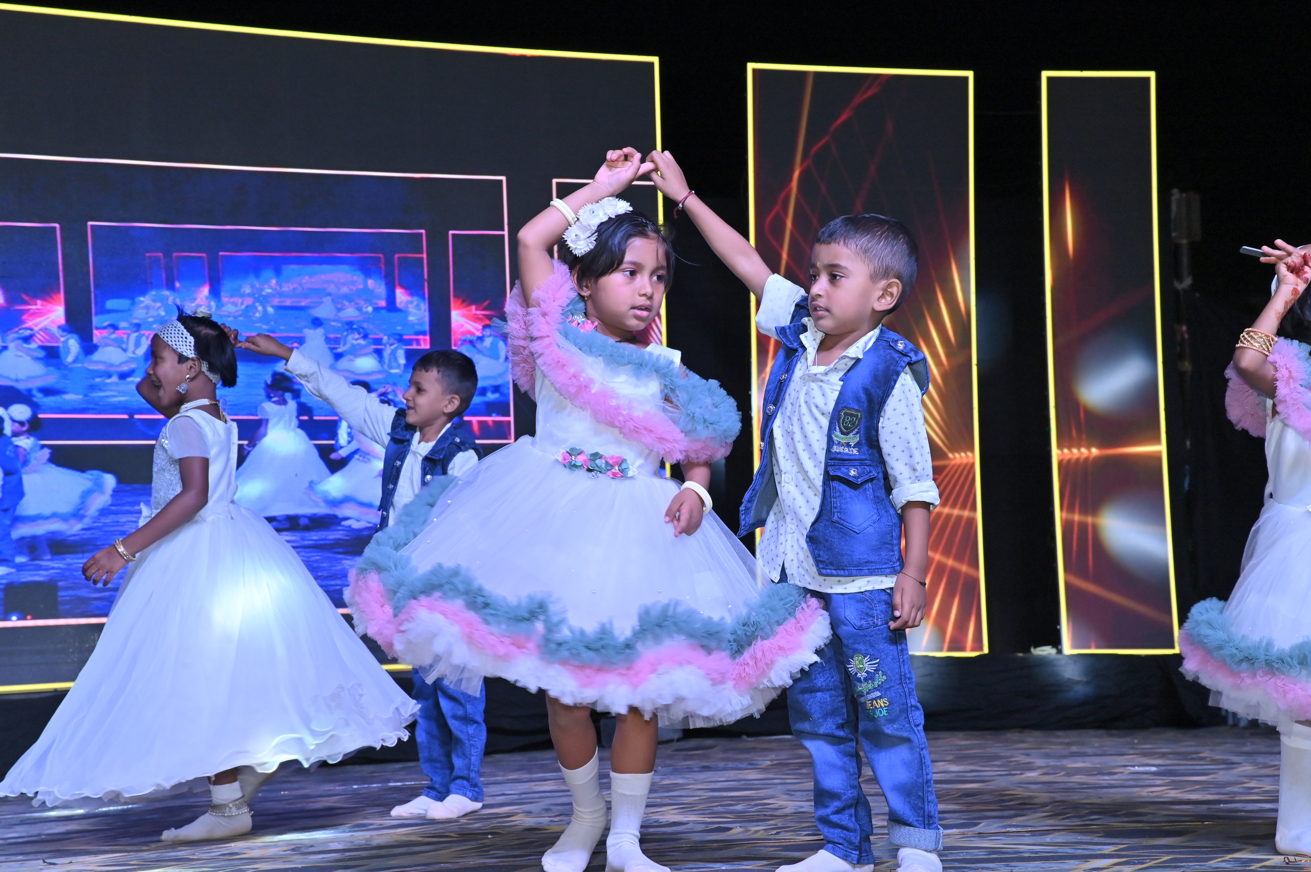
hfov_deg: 63.7
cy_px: 436
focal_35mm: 29
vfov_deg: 44.9
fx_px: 1055
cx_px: 656
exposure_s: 1/200
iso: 640
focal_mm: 29
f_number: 8
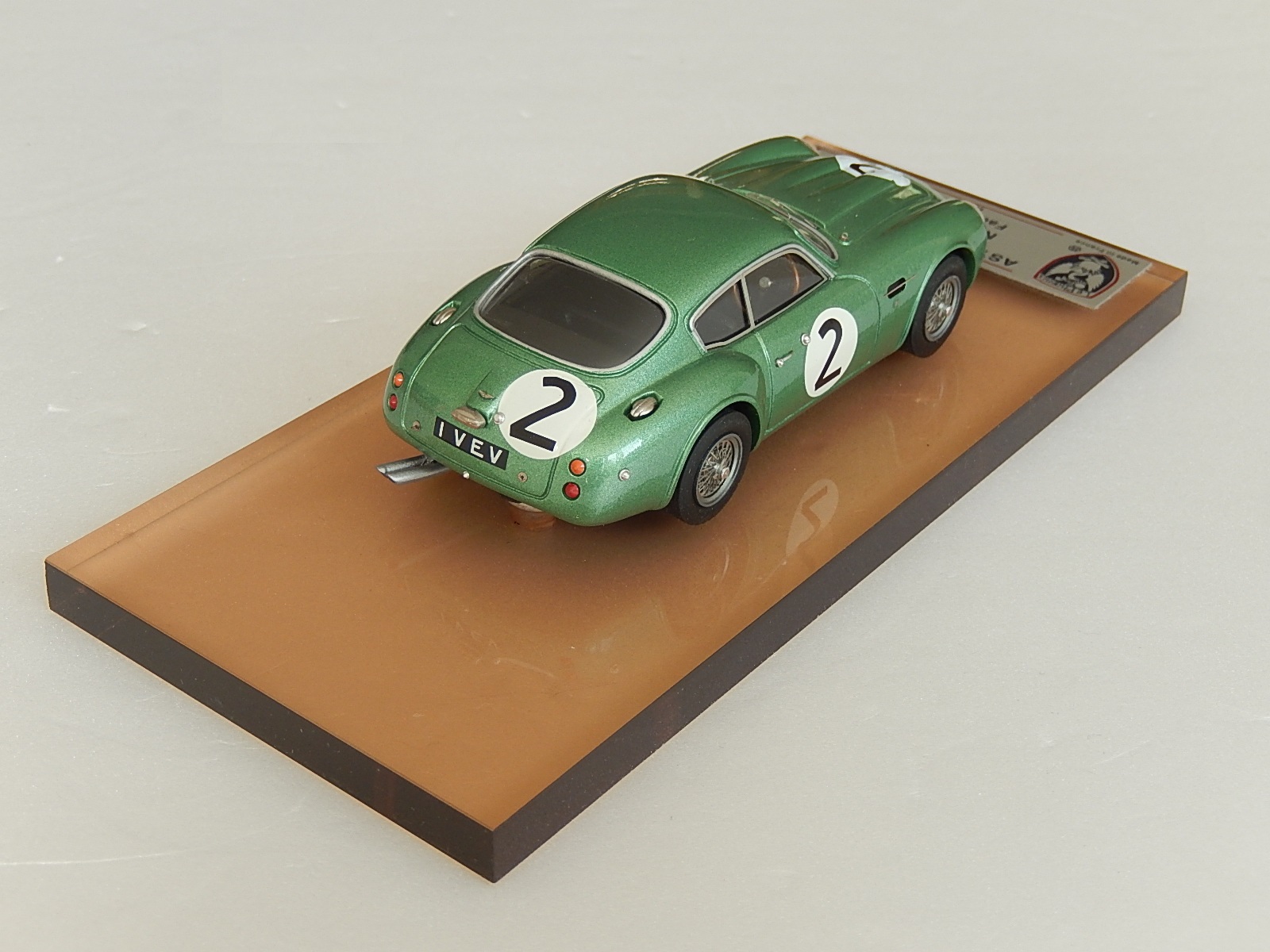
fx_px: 2128
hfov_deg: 33.2
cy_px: 476
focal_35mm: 58
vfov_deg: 25.2
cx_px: 635
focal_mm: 10.4
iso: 125
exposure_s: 1/50
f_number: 4.6
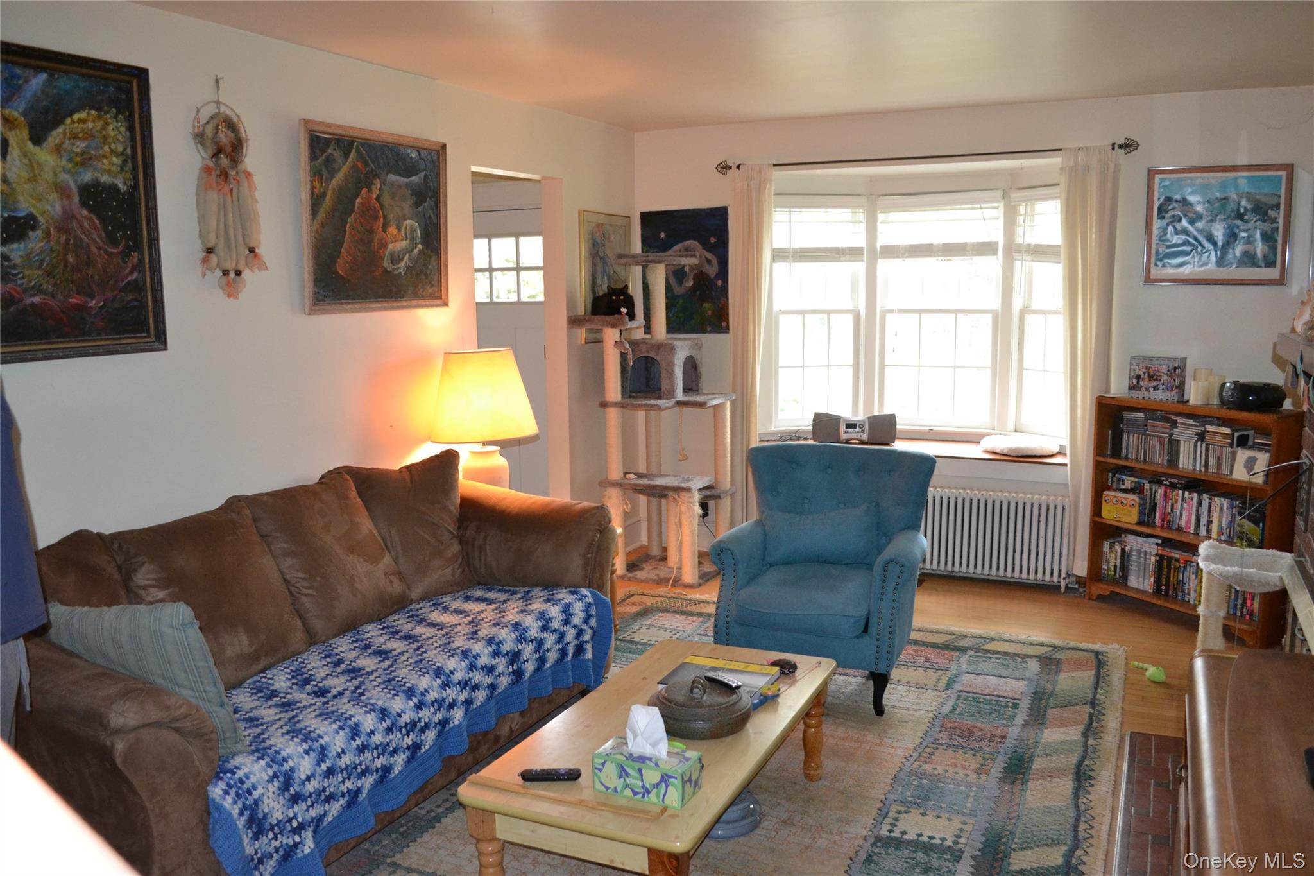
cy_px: 438
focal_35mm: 27
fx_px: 985
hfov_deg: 67.4
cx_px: 657
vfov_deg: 47.9
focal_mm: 18
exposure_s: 1/60
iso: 1250
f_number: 3.5
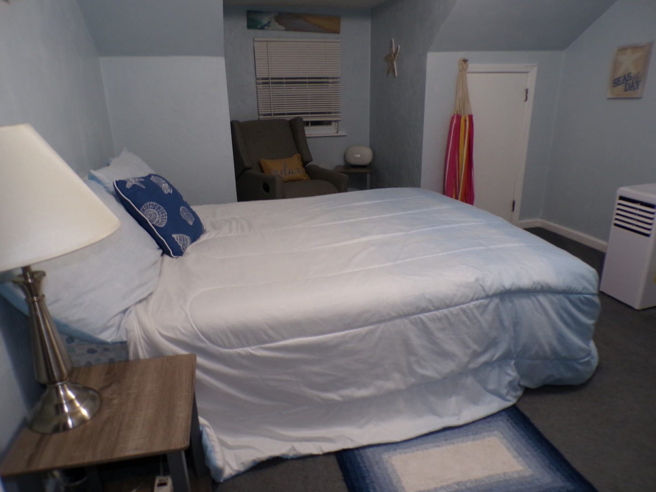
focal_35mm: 24
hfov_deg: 71.6
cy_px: 246
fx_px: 455
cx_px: 328
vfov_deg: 56.8
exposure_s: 1/17
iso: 200
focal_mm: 4.3
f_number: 3
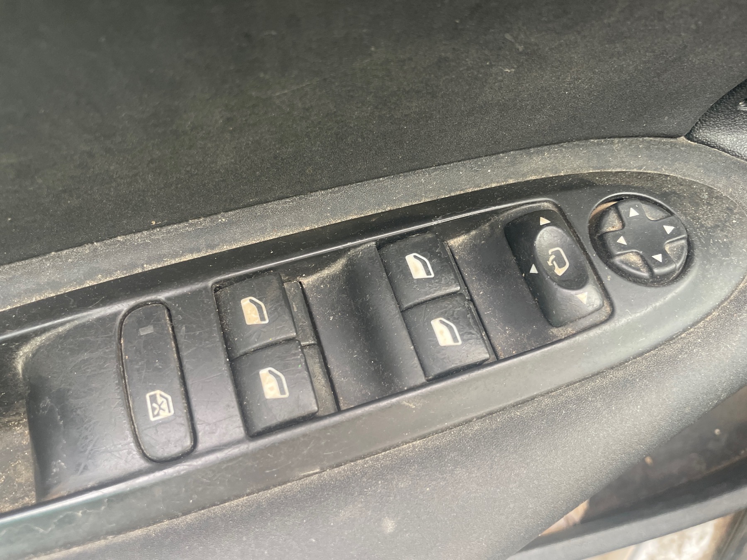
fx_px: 561
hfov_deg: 67.3
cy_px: 280
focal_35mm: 26
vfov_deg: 53.1
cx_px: 374
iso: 125
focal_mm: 4.2
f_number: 1.6
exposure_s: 1/93
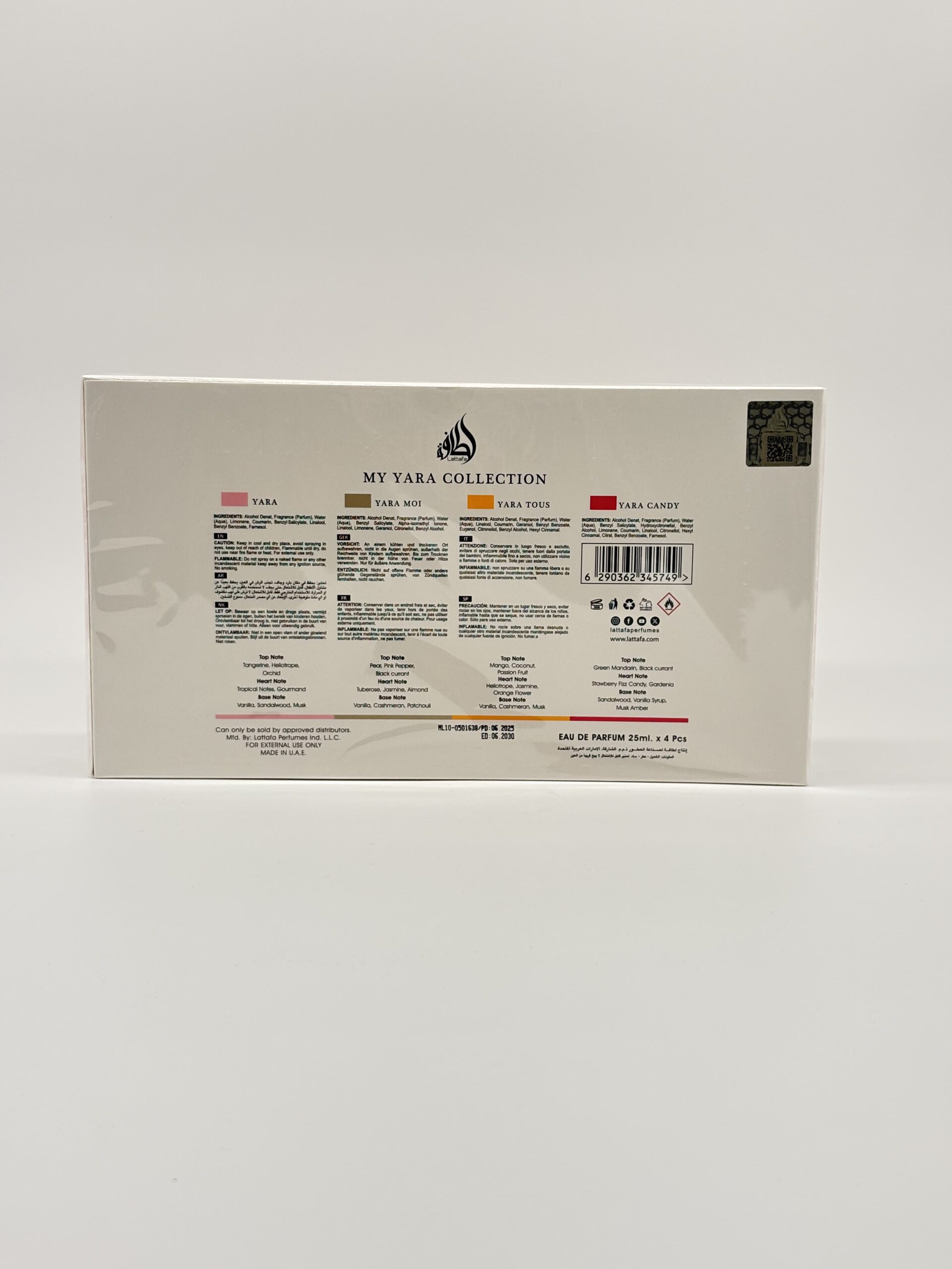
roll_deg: -0.3
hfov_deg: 28.0
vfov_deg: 36.8
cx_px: 476
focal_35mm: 52
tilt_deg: -10.1
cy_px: 634
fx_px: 1907
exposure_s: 1/392
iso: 50
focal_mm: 5.96
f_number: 1.6
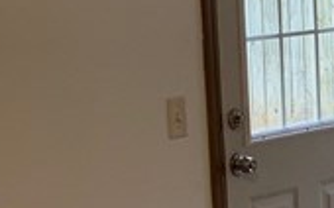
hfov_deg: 12.6
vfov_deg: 7.9
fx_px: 1510
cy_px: 165
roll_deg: +3.3
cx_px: 220
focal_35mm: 166
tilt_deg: -8.3
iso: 64
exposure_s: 1/120
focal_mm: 4.25
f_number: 1.8
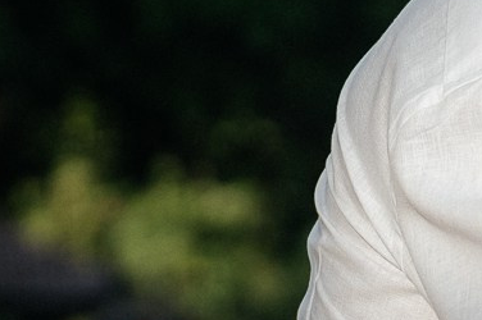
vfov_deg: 4.2
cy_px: 225
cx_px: 1102
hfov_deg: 6.1
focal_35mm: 328
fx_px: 4388
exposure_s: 1/4000
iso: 125
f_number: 2
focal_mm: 50
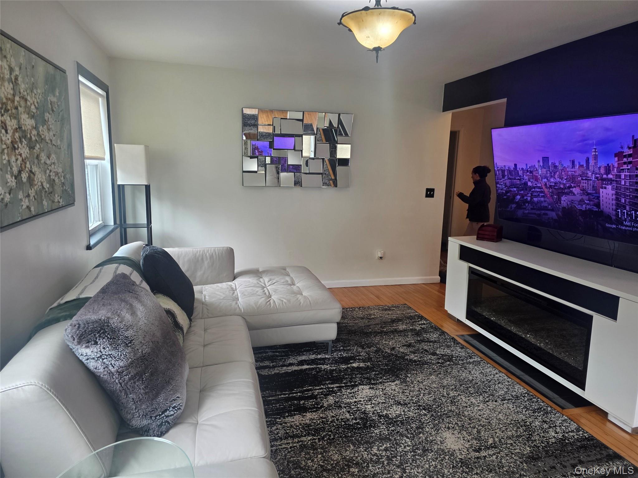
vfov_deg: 58.9
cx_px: 319
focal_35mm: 23
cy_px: 239
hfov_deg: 73.9
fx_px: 424
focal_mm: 6.3
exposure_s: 1/120
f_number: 1.7
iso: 160
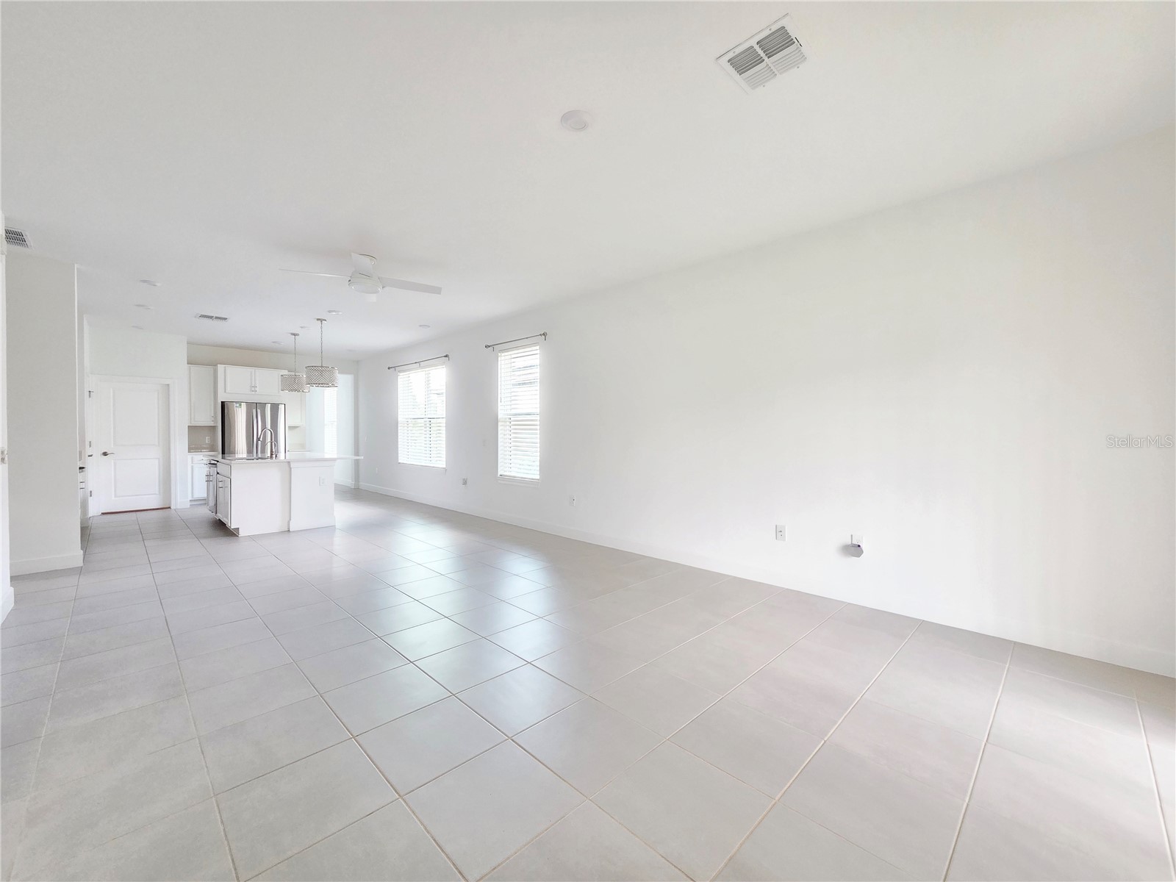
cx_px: 588
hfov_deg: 106.2
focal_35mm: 13
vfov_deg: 89.9
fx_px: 442
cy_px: 441
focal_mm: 2.2
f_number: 2.2
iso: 250
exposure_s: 1/60.2
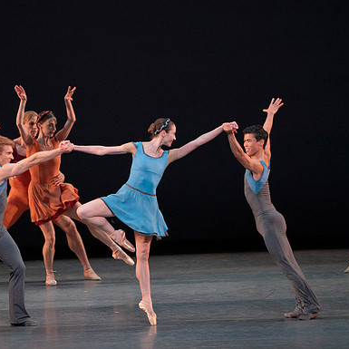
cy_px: 174
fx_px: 4471
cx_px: 130
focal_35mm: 392
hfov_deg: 4.5
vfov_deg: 4.5
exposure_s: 1/400
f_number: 8
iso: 6400
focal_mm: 306
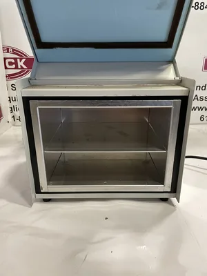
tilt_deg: -21.4
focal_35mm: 26
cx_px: 104
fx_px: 207
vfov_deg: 67.3
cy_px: 138
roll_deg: +0.0
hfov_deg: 53.1
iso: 200
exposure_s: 1/60
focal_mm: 4.2
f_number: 1.6
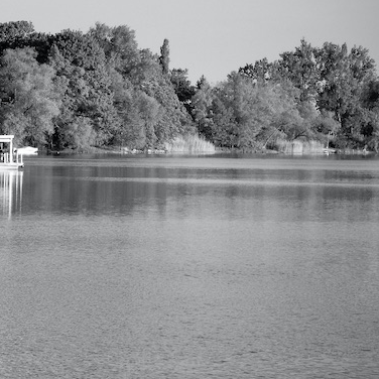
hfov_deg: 9.2
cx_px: -119
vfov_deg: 9.4
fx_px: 2316
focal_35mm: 187
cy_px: 166
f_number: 4.5
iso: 125
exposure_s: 1/1000
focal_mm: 25.34
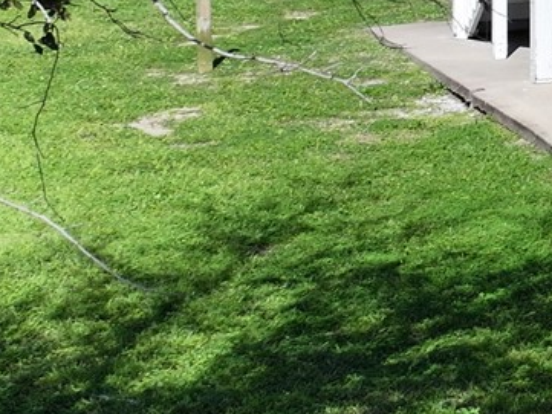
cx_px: 1466
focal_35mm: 136
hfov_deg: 11.2
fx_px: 2169
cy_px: -222
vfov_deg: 10.5
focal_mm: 12.29
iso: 140
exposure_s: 1/2500
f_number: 2.8
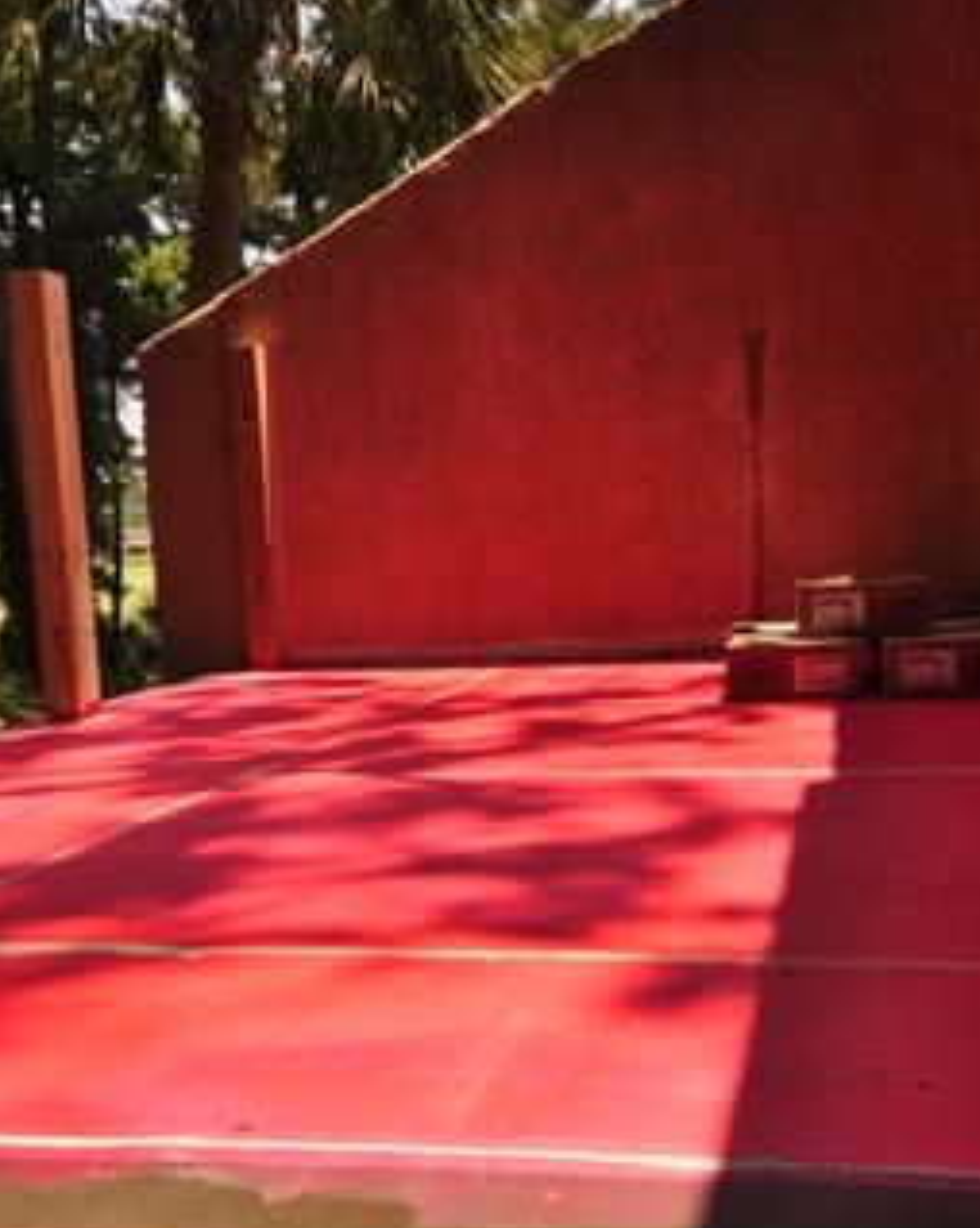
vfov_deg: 52.6
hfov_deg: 43.0
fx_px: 1234
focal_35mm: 34
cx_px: 610
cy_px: 716
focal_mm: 12
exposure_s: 1/800
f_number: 6.3
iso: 200
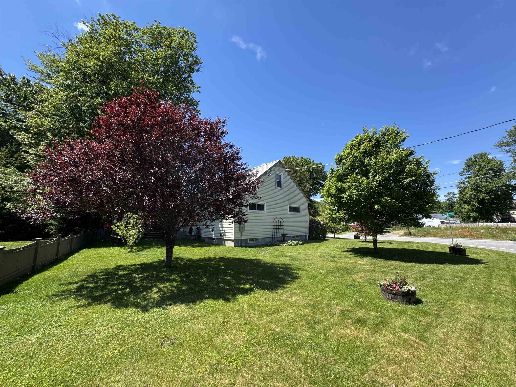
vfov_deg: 85.7
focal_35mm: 14
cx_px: 258
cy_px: 194
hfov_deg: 102.1
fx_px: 209
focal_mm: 2.22
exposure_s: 1/821
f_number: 2.2
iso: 50
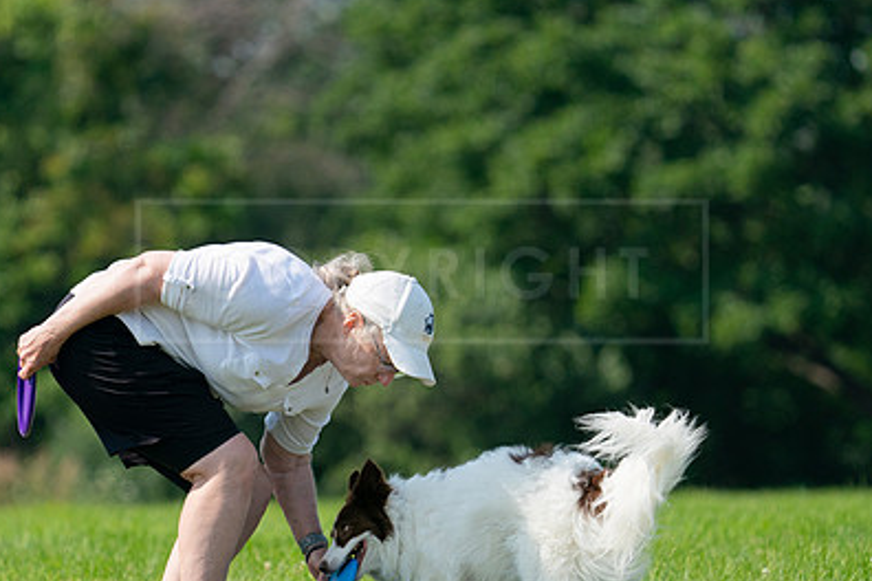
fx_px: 13345
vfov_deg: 2.5
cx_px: 346
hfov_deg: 3.7
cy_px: 309
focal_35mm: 551
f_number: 6.3
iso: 800
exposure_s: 1/4000
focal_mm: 376
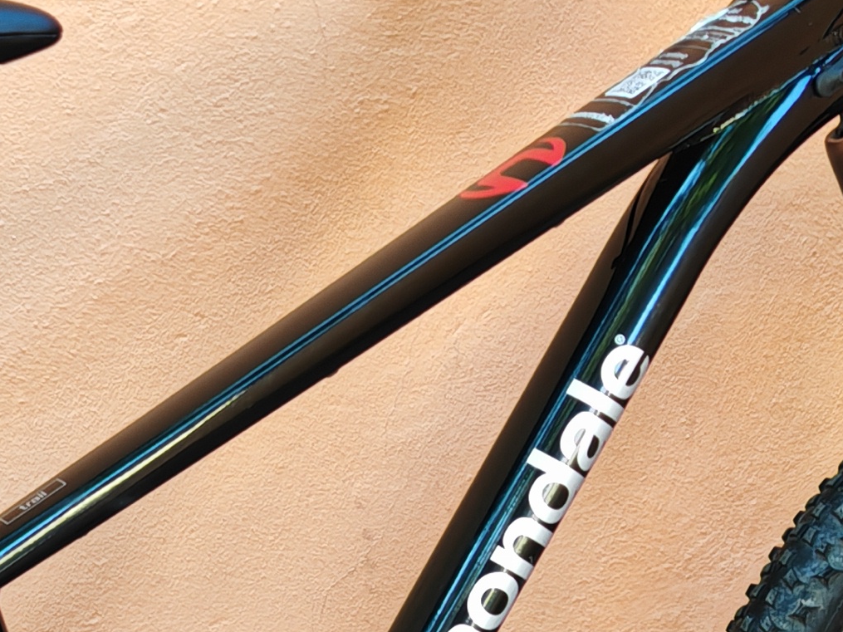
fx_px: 2654
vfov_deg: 13.2
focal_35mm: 109
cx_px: -14
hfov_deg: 17.6
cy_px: 793
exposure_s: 1/100
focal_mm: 6.67
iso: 200
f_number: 1.9
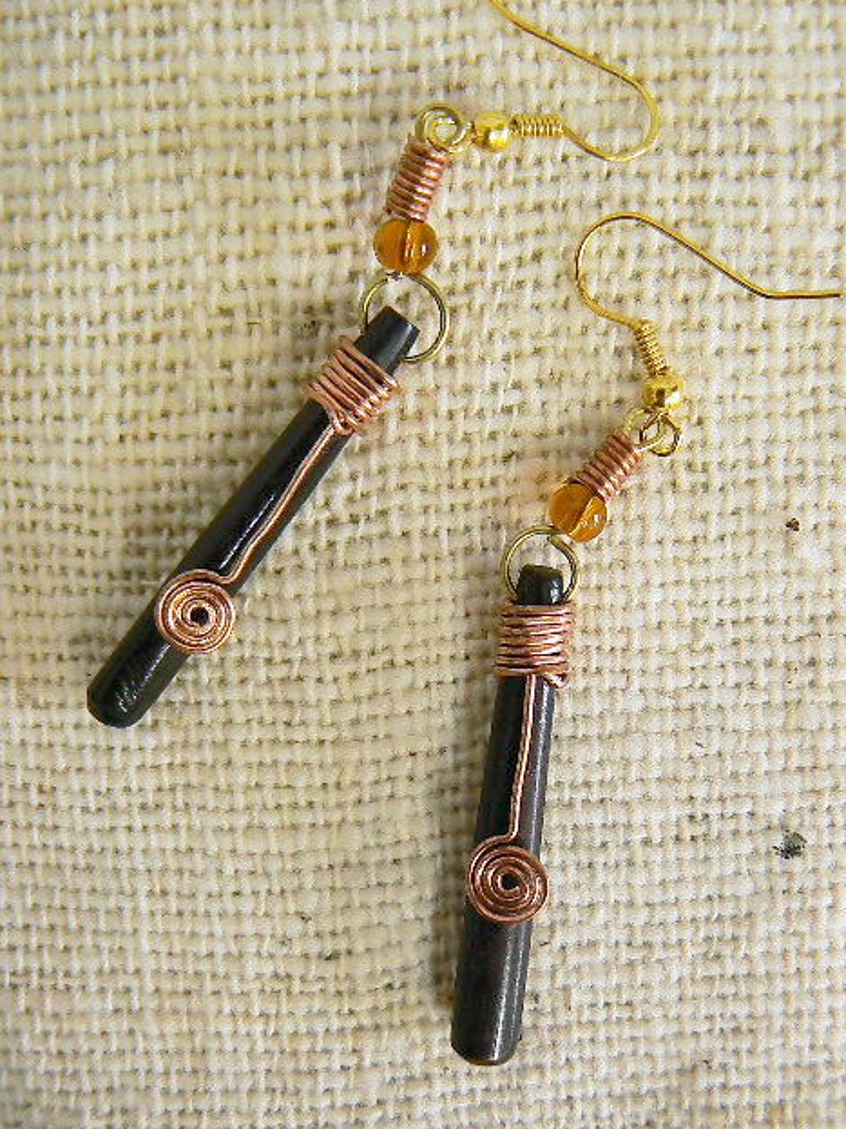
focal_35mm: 37
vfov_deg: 50.1
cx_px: 433
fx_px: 1206
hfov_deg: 38.7
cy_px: 556
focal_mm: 6
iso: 200
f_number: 2.8
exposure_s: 1/30
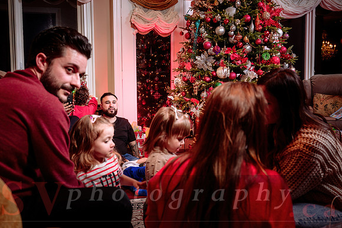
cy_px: 125
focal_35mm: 42
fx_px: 395
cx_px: 155
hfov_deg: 46.8
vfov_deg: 32.2
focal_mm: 38
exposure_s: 1/60
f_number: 5
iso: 200
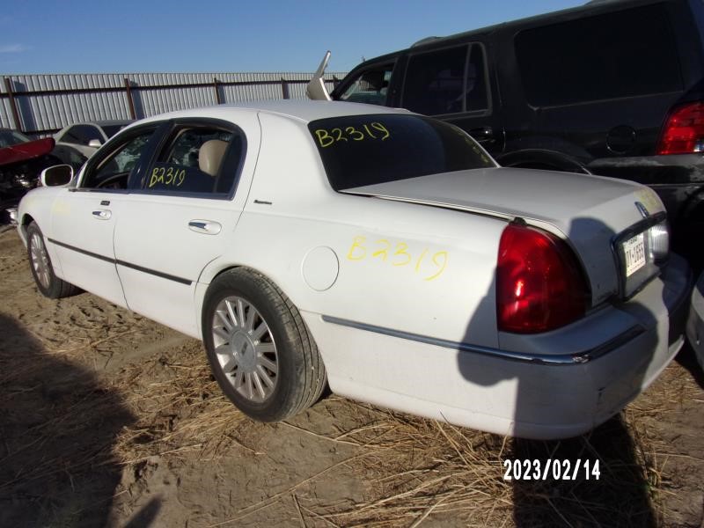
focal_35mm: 24
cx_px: 352
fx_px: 488
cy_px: 264
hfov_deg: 71.6
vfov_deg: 56.8
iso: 80
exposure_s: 1/220
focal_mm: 4.3
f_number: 10.8
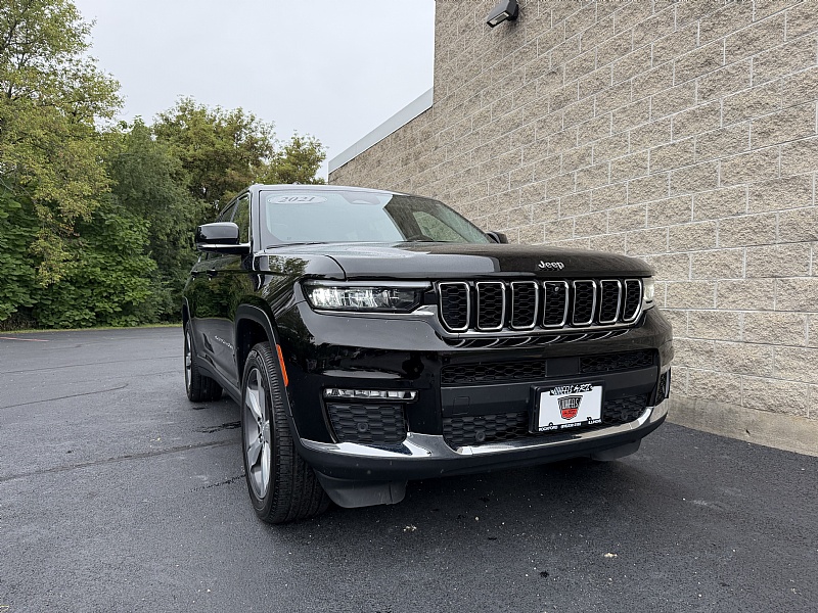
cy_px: 306
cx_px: 409
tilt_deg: -0.5
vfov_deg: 56.8
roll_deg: -1.0
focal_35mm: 24
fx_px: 567
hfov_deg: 71.6
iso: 100
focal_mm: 6.76
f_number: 1.78
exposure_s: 1/665
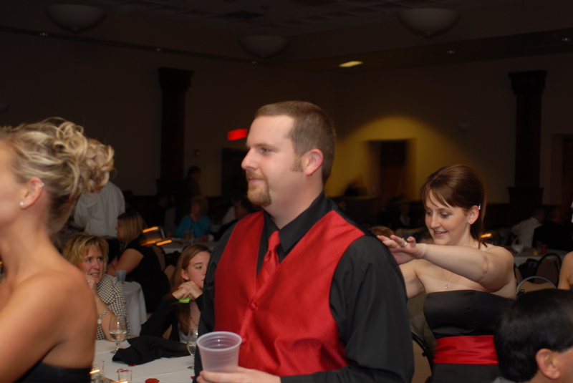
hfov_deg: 37.8
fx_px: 836
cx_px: 286
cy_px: 192
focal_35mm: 52
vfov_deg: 25.8
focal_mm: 35
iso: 100
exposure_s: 1/20
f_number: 2.8
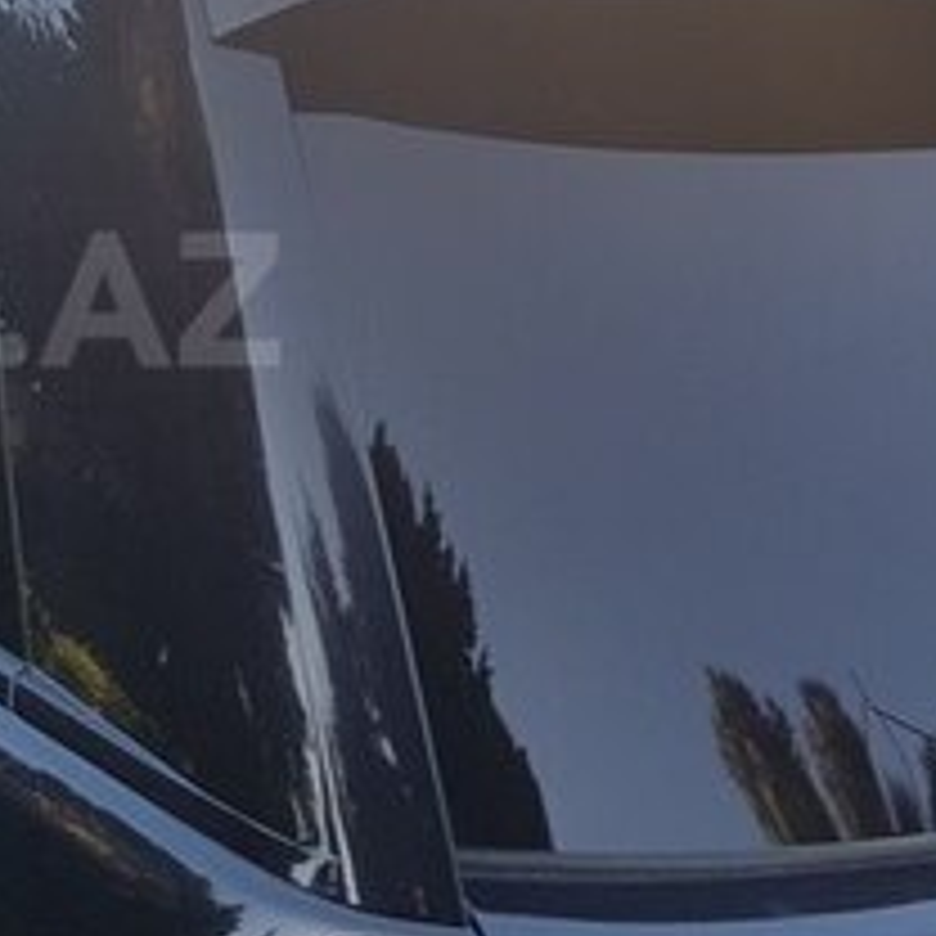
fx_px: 2233
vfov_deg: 23.5
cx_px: -180
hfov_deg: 21.9
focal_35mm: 73
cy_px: 299
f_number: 1.7
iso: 40
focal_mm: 4.2
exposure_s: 1/349
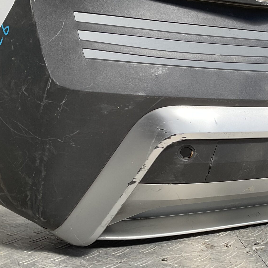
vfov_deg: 29.5
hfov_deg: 27.9
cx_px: 264
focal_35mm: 58
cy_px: 140
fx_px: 508
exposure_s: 1/397
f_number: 1.8
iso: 16
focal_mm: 3
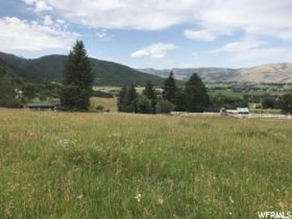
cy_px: 110
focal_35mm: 28
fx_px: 236
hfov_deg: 63.4
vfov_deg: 49.7
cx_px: 146
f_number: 1.8
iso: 20
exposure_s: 1/2591
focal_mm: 3.99
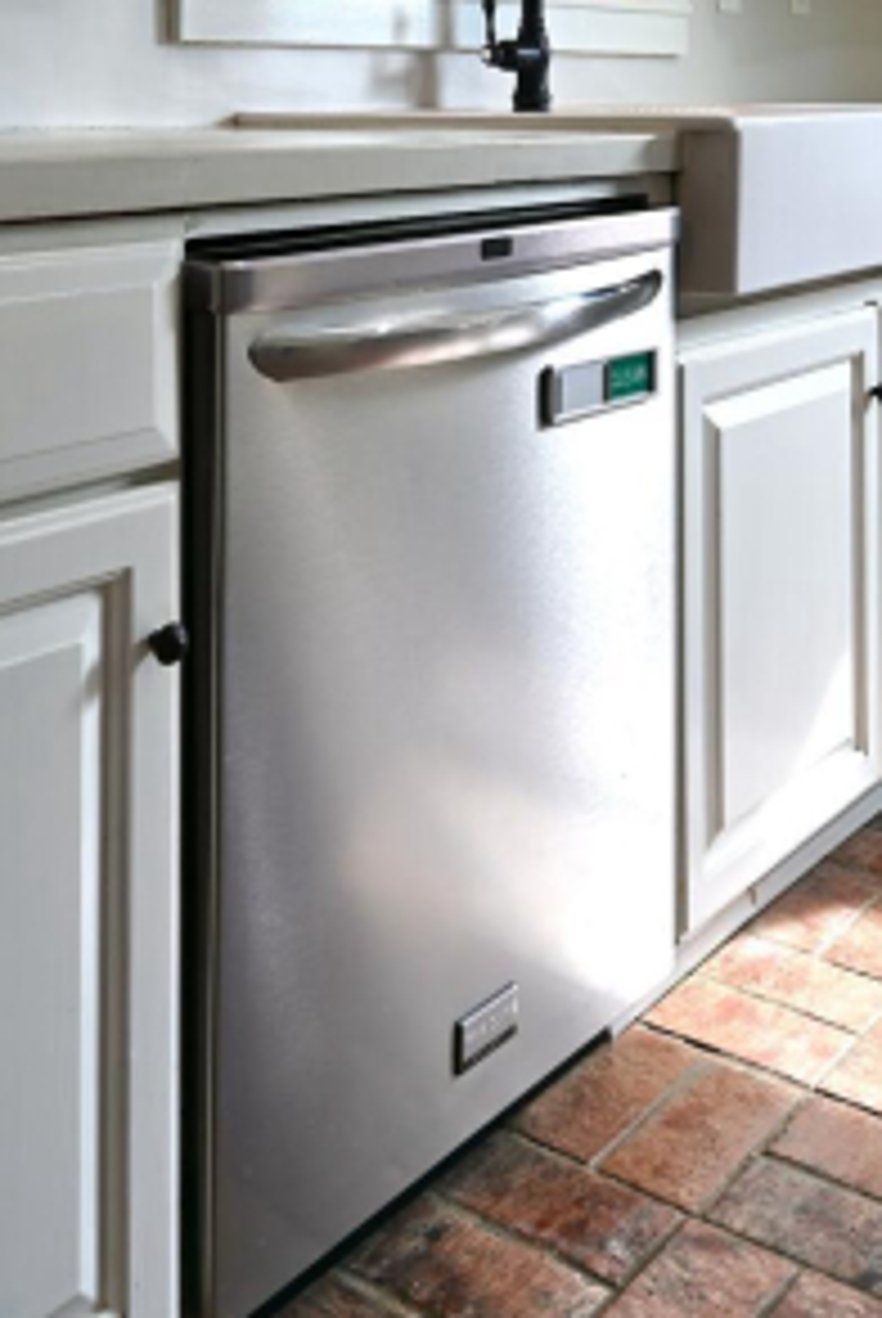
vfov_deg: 38.7
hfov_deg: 29.2
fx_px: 1686
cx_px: 558
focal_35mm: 46
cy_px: 56
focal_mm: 18
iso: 100
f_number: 5.6
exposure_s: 1/10
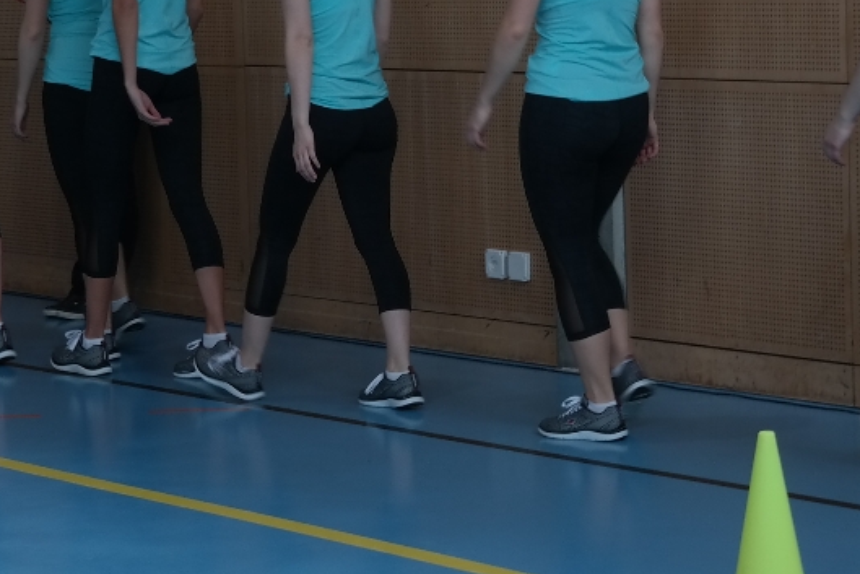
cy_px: 185
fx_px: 3321
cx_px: 395
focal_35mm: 139
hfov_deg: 14.8
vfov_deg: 9.9
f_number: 4.5
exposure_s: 1/80
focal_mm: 30
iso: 100
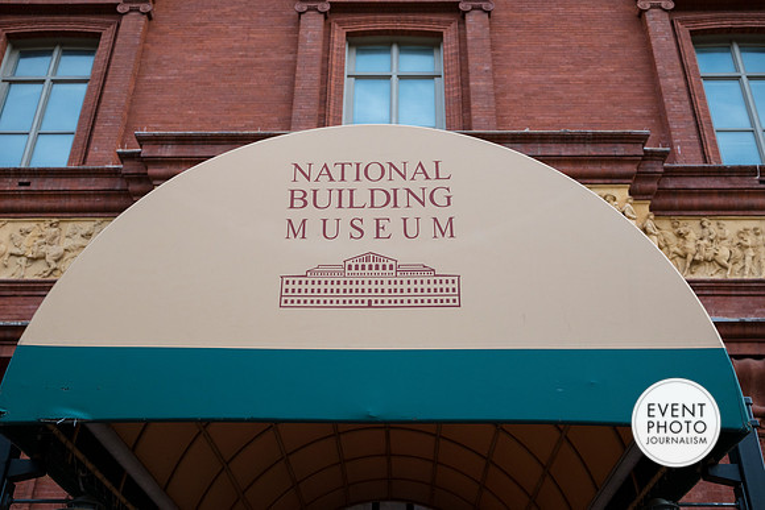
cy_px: 258
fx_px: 824
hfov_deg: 49.8
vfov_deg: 34.4
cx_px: 383
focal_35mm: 39
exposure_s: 1/2000
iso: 800
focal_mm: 38
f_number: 4
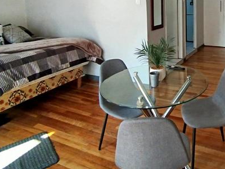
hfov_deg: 55.5
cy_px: 23
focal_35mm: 30
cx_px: 182
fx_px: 195
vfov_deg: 43.5
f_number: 2.2
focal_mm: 1.65
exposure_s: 1/50
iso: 80
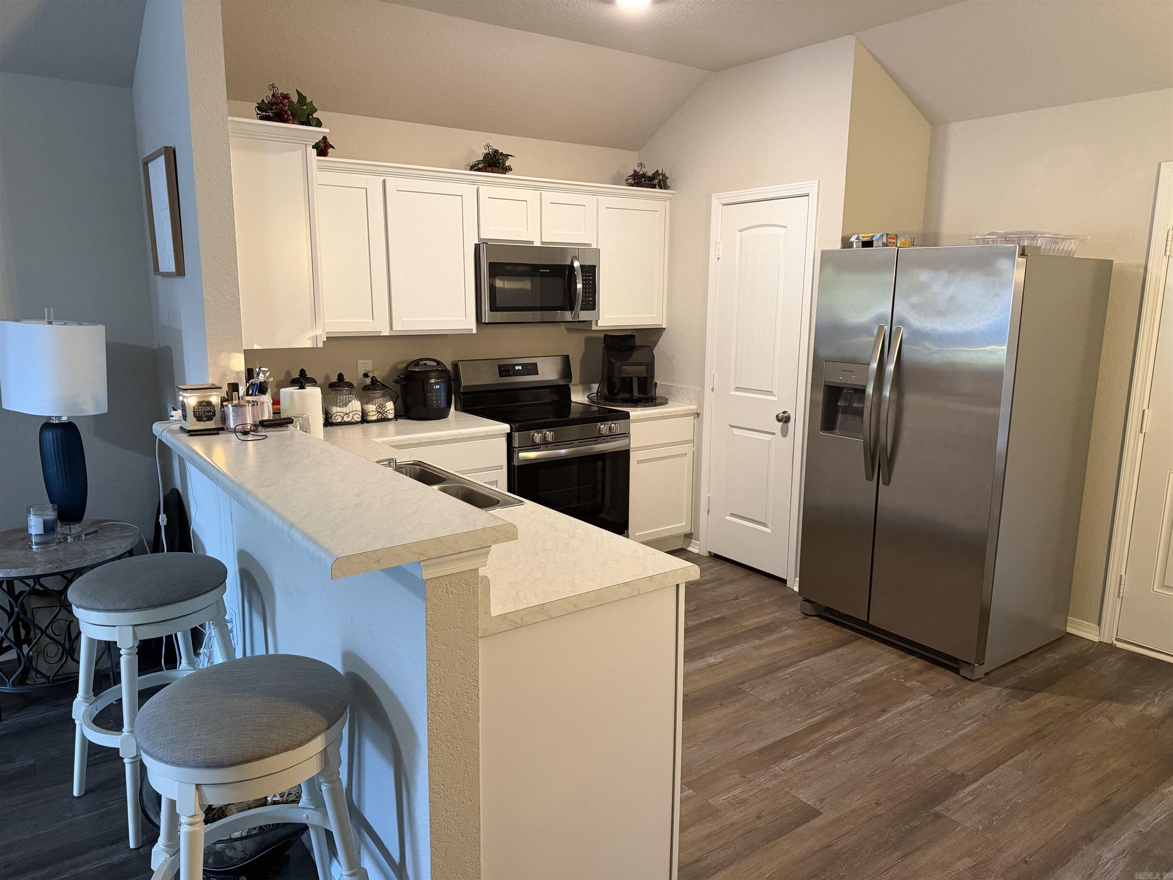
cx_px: 586
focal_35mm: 24
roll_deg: +0.0
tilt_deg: -10.8
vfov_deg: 56.8
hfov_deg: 71.6
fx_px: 813
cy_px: 440
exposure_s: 1/60
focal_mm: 6.76
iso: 400
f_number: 1.78
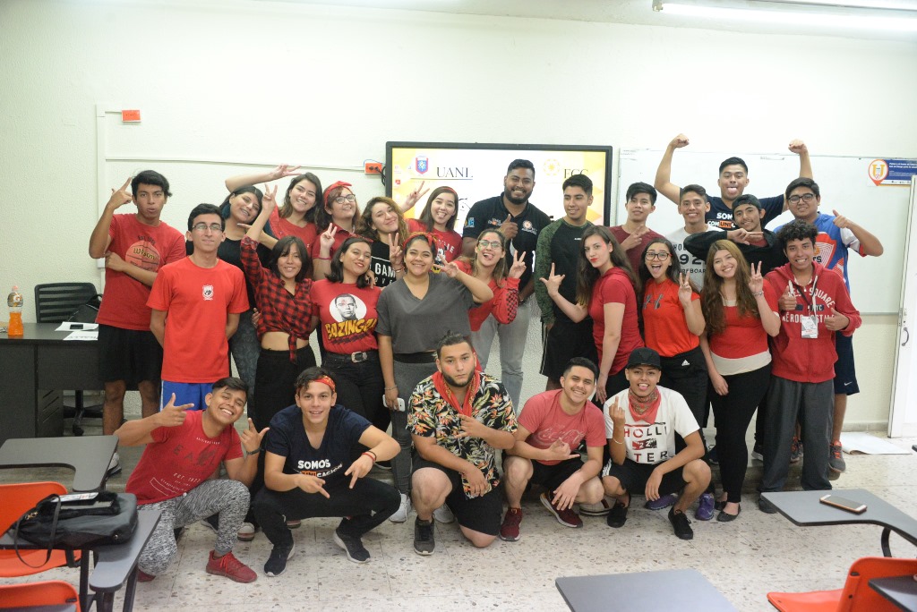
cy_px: 306
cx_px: 458
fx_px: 917
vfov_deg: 36.9
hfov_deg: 53.1
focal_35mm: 36
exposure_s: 1/160
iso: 6400
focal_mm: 36
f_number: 6.3
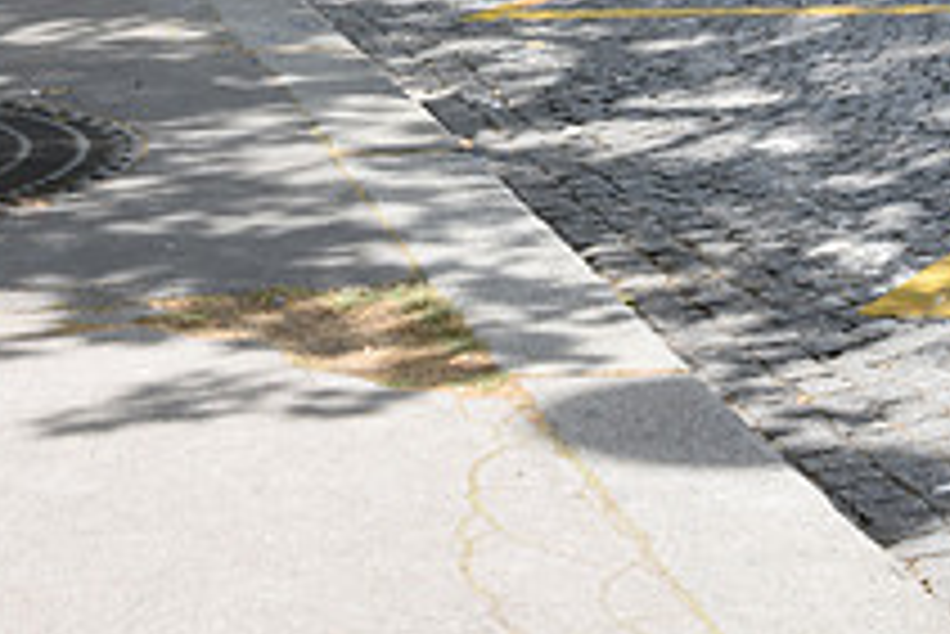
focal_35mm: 132
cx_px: 588
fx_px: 3486
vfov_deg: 10.1
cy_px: -288
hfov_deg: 15.5
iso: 160
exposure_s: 1/10
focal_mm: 48
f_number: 32
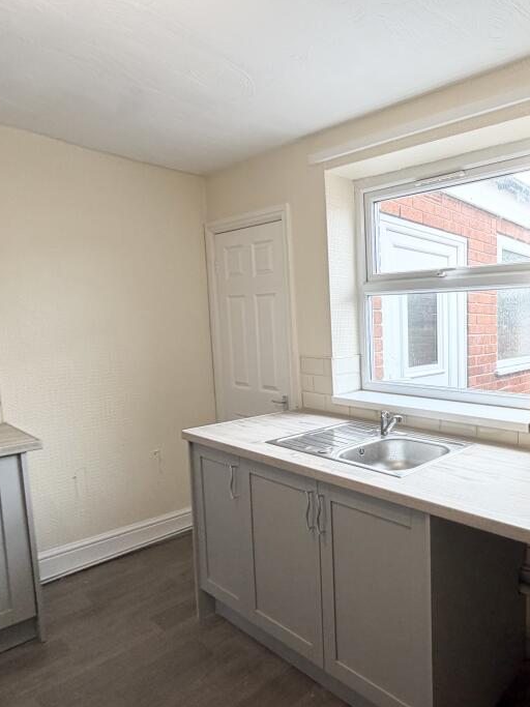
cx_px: 497
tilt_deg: -5.0
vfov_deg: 79.0
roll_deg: +0.5
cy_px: 360
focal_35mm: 21
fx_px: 429
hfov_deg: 53.6
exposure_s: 1/121
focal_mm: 2.22
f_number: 2.2
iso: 125
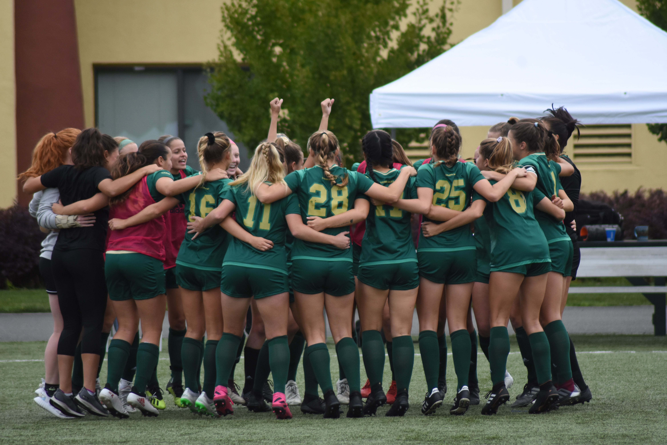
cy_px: 222
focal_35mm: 450
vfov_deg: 3.1
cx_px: 334
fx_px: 8337
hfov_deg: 4.6
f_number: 5.6
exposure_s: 1/1600
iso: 800
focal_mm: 300
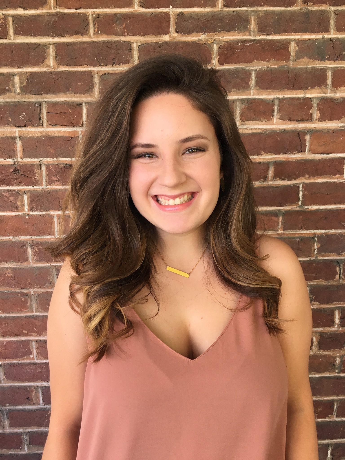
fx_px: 385
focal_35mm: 29
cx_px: 172
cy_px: 230
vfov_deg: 61.7
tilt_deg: -7.9
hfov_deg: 48.2
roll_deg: +1.5
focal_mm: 4.15
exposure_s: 1/40
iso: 25
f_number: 2.2
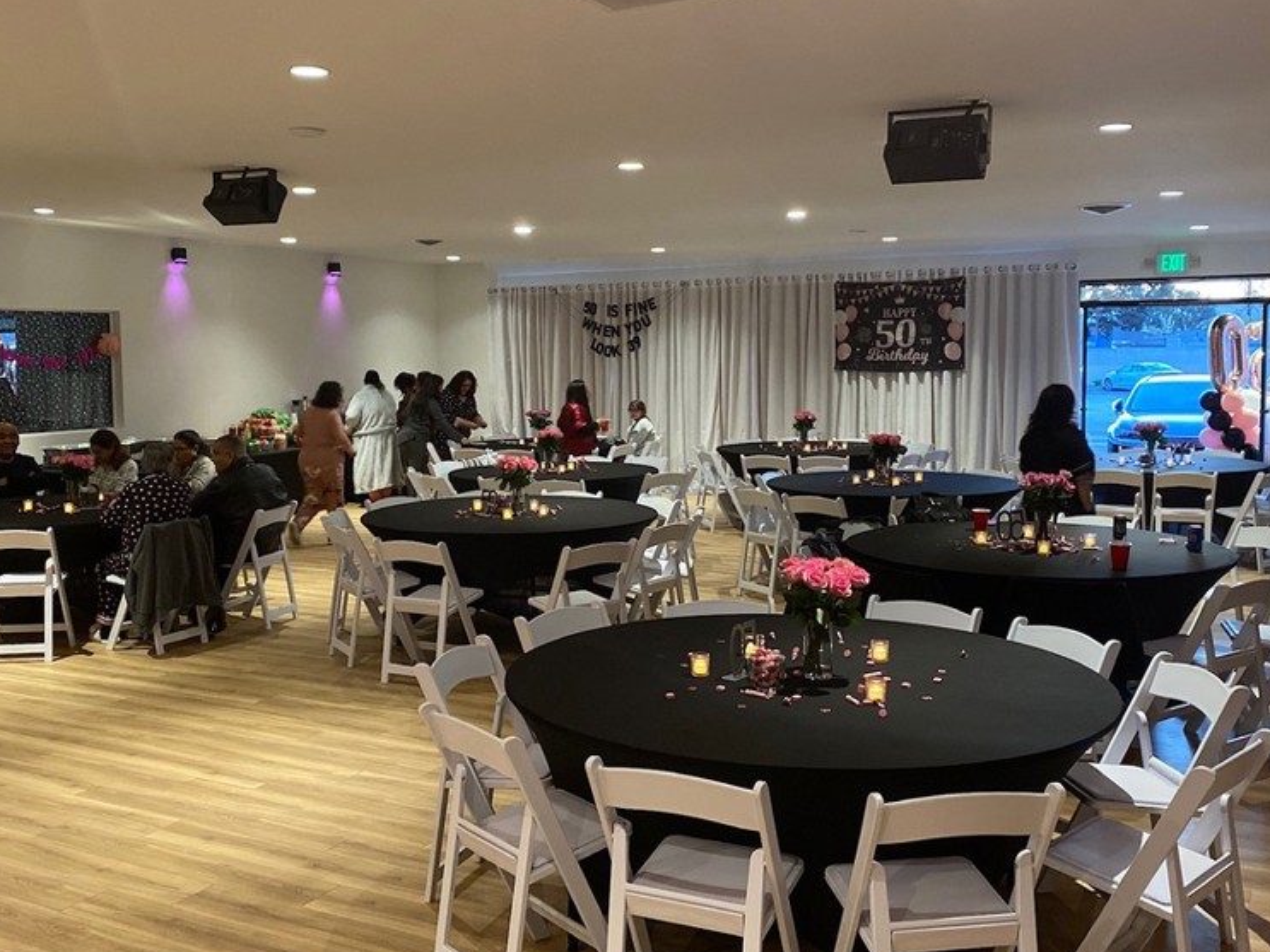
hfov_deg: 52.6
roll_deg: +0.2
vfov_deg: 40.7
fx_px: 1284
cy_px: 441
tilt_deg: -4.6
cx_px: 574
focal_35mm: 35
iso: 500
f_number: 1.8
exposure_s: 1/40
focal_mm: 4.25
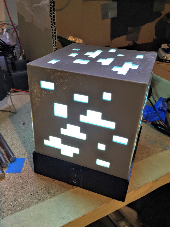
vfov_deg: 58.3
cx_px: 80
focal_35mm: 31
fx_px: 203
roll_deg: -3.9
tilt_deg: -32.7
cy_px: 119
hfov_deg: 45.4
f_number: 2.2
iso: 100
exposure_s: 1/33
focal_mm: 4.15
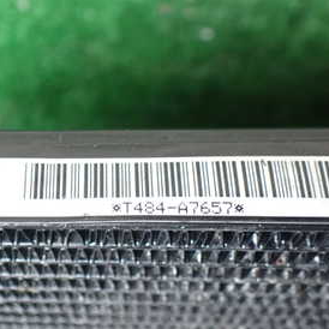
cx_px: 31
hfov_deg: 28.4
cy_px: 154
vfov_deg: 29.5
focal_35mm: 58
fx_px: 624
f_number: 2.3
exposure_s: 1/30
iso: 1250
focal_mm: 5.4
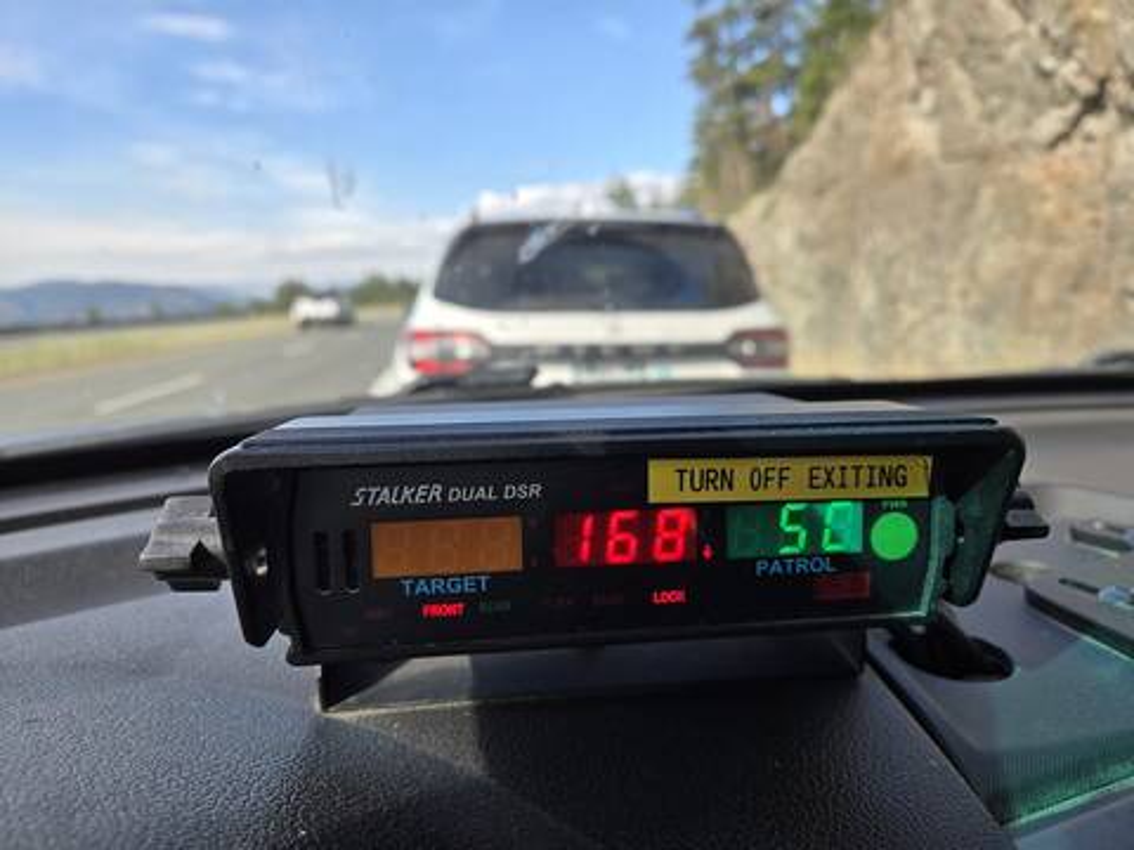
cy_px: 425
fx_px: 753
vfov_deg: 58.9
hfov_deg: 73.9
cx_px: 567
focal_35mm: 23
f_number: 1.8
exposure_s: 1/492
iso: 25
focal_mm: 5.4
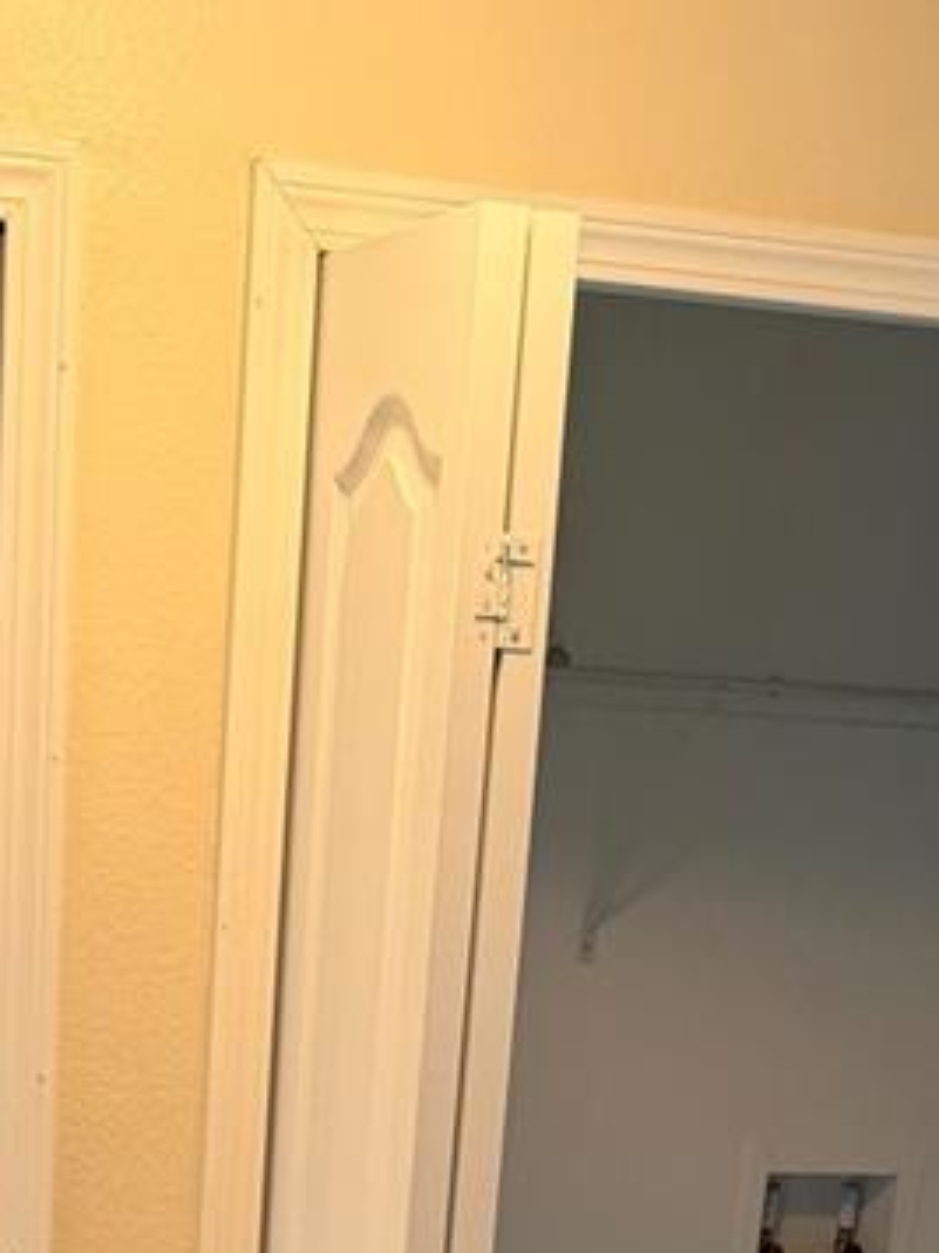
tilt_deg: -20.7
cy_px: 1858
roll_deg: -3.3
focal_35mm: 81
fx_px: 2930
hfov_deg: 18.0
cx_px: 172
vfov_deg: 20.7
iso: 250
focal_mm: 6.76
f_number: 1.78
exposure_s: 1/60
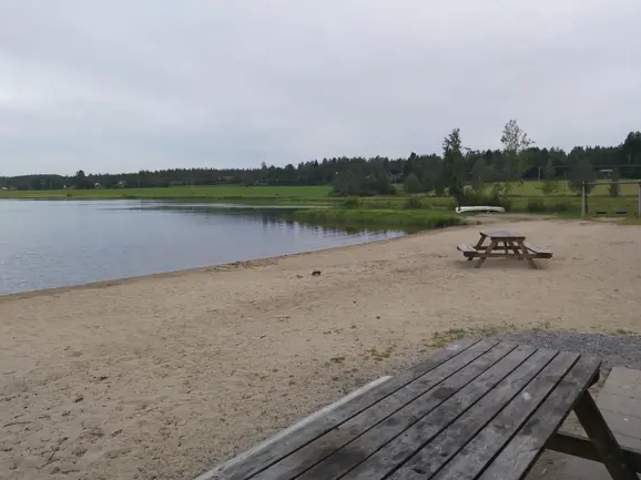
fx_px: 500
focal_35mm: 27
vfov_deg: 51.3
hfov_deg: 65.3
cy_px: 248
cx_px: 319
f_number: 1.7
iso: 64
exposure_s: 1/133
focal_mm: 3.92
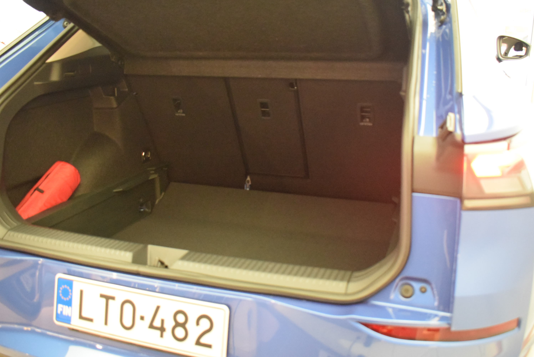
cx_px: 267
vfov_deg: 38.4
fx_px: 512
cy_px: 178
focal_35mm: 34
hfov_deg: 55.1
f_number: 3.8
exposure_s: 1/60
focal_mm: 23
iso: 6400
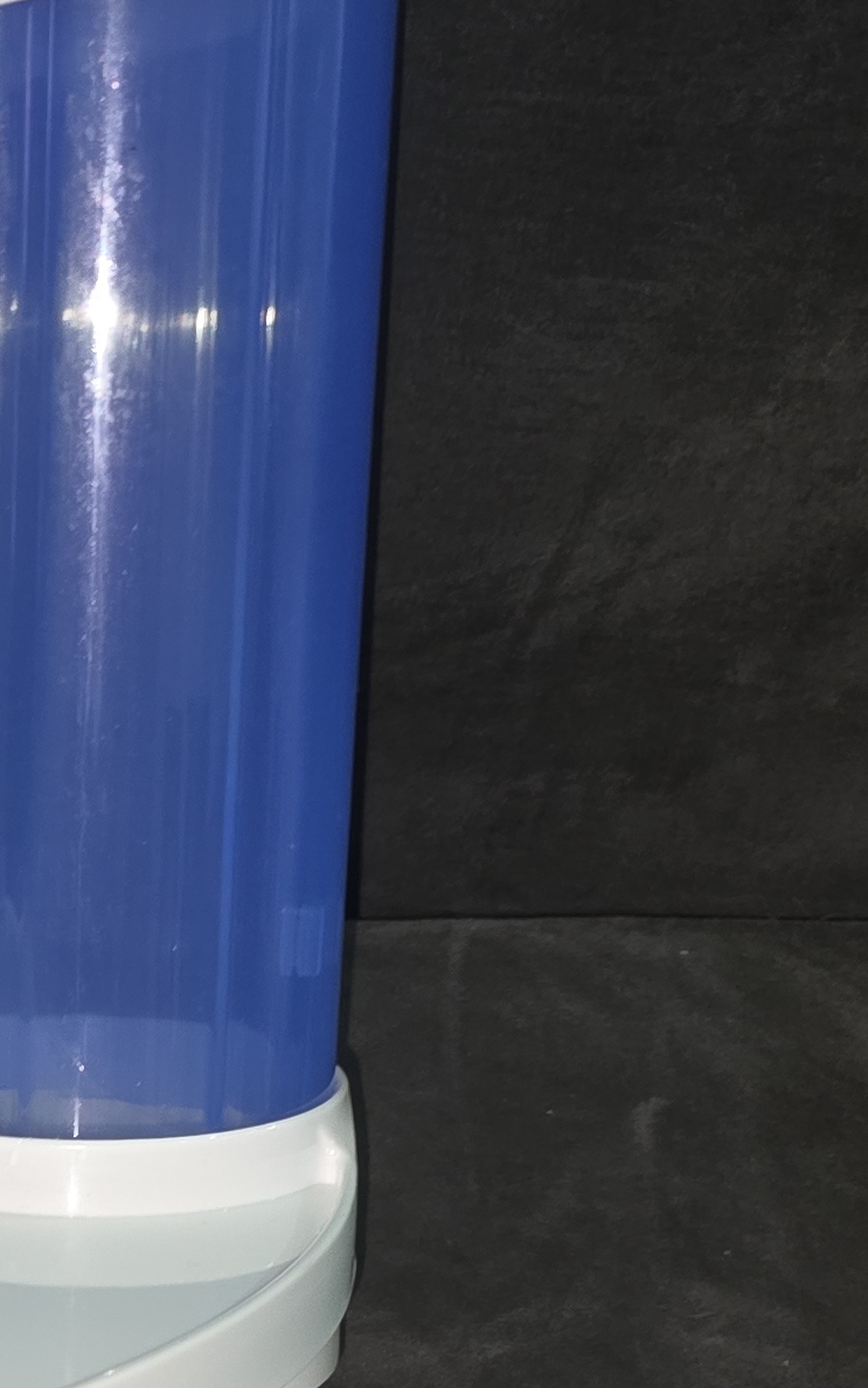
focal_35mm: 82
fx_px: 3104
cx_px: -535
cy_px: 1111
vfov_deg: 24.8
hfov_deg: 14.5
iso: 160
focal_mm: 6.3
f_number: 1.7
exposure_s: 1/15
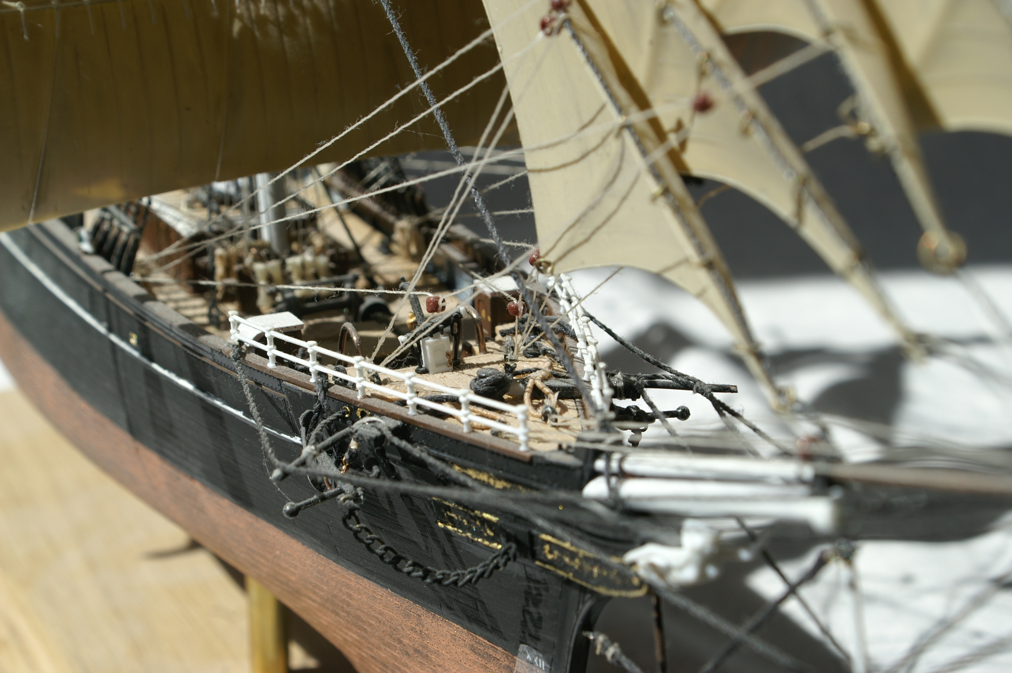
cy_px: 336
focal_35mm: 75
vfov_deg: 18.1
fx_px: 2106
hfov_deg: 27.0
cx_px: 506
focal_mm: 50
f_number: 11
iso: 100
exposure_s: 1/160
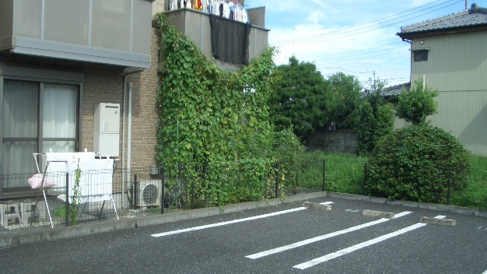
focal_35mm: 39
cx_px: 245
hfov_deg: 51.6
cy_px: 161
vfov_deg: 30.4
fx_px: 504
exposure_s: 1/320
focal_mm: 5.8
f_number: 4.3
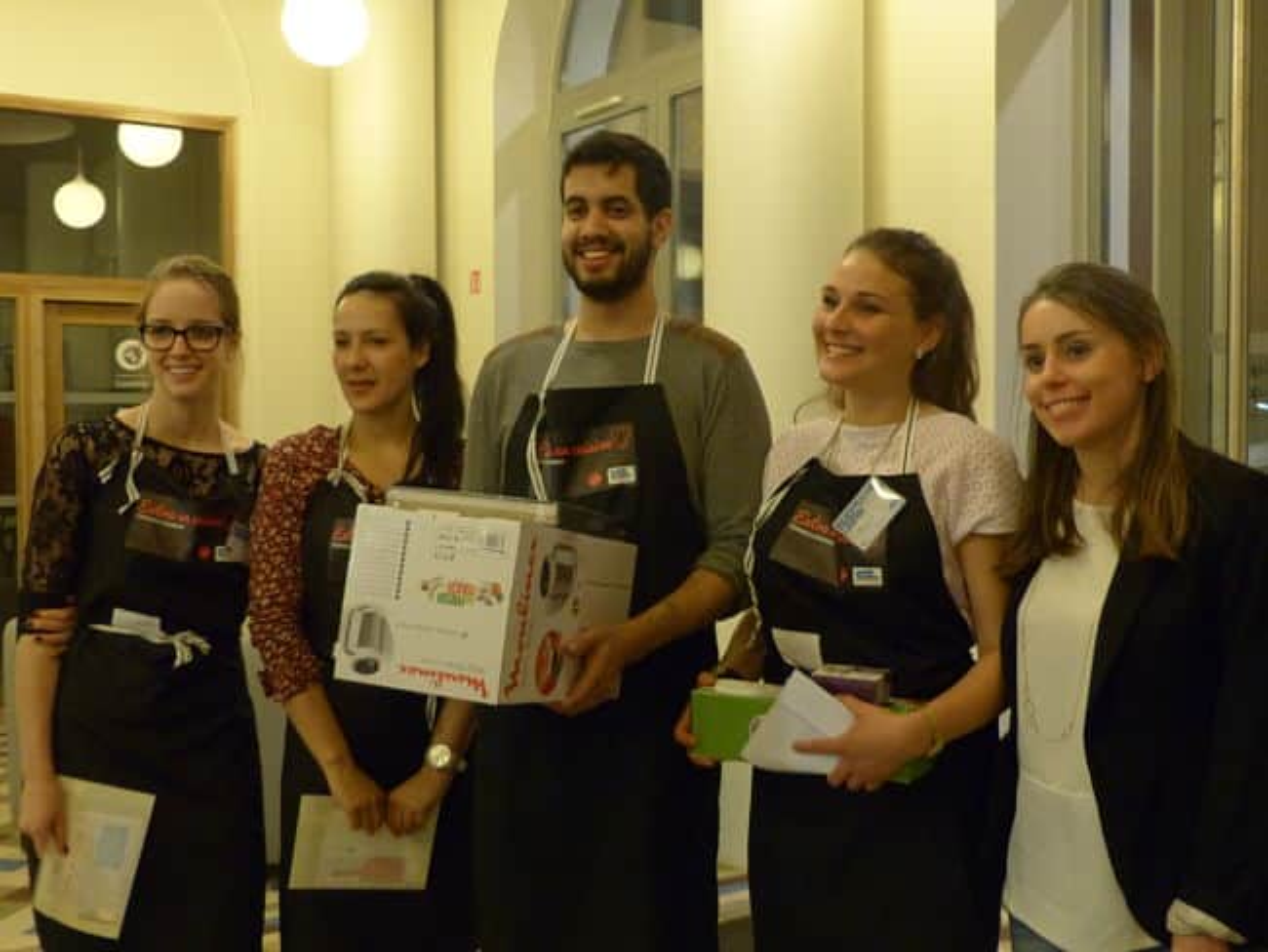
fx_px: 1429
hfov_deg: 47.8
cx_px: 634
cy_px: 476
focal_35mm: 39
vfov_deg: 36.8
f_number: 2.8
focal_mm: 7
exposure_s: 1/15
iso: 500
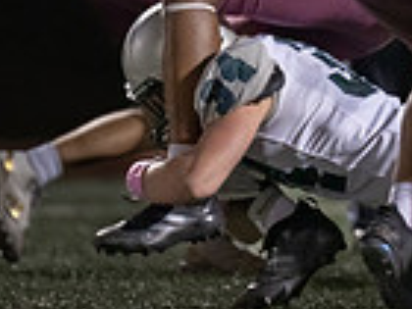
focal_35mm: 1102
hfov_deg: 1.8
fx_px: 13116
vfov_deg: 1.3
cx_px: 461
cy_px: -205
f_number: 2.8
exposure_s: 1/1000
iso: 1600
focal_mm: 200
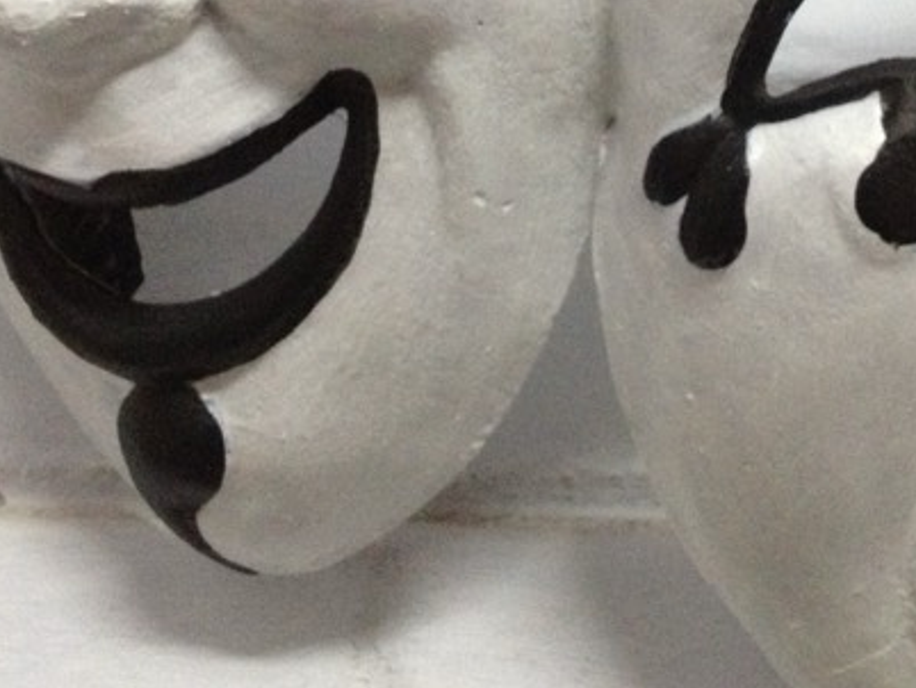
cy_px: 50
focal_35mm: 87
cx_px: 620
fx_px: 2304
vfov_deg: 16.7
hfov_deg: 22.4
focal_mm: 4.28
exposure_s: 1/20
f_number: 2.4
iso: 320
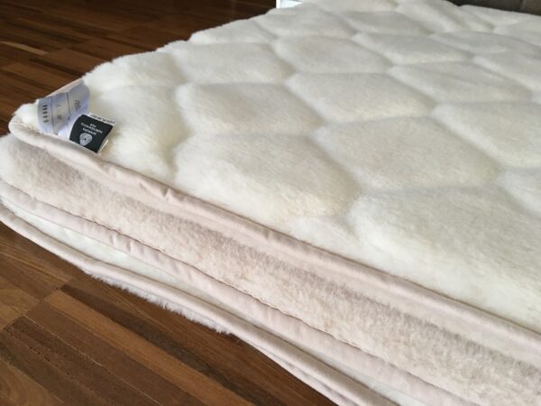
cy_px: 203
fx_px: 453
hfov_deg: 61.7
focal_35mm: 29
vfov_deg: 48.2
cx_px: 270
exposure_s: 1/33
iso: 125
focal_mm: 4.15
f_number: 2.2
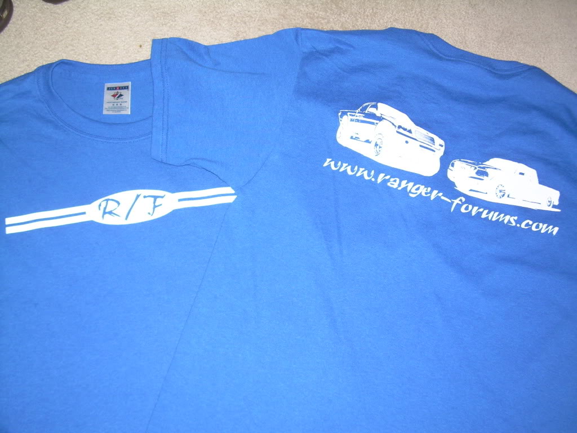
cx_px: 288
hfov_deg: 49.0
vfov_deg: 37.7
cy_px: 216
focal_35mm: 38
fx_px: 633
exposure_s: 1/60
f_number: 2.8
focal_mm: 6.3
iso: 50
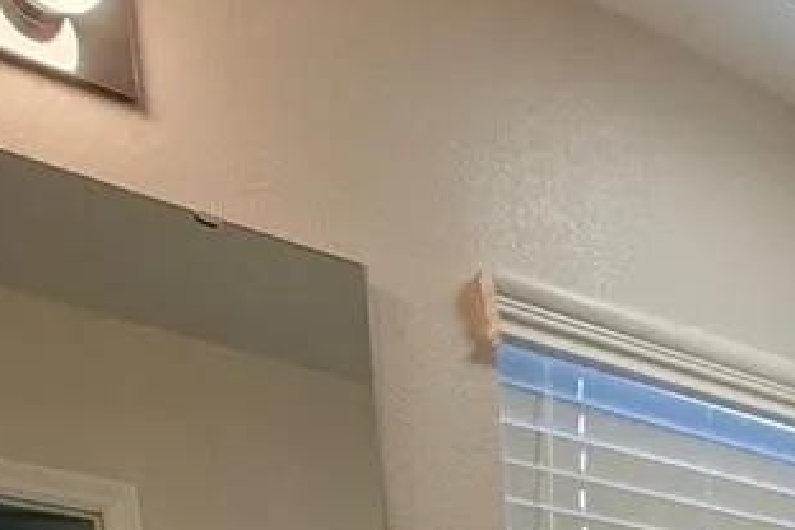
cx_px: 1006
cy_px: 1098
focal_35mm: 52
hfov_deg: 30.8
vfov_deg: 17.4
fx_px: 1148
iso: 100
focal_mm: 1.74
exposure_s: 1/40
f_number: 2.2
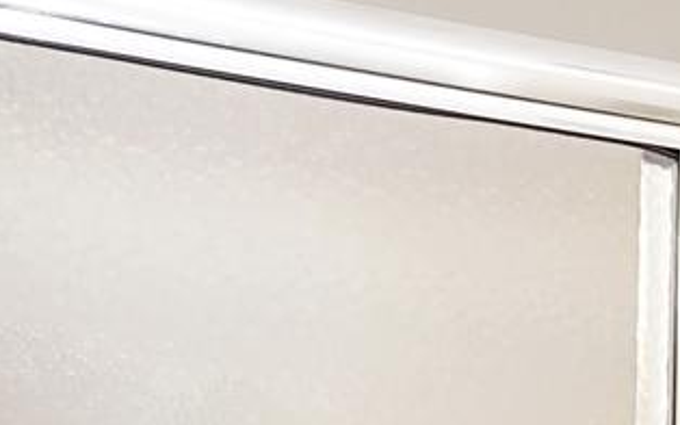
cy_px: 918
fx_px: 2093
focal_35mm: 113
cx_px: 1577
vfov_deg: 10.4
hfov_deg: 13.8
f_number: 4
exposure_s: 1/160
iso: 800
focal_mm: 17
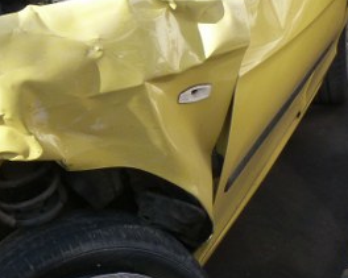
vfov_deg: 20.6
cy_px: 87
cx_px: -87
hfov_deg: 23.2
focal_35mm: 74
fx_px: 762
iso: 125
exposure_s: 1/125
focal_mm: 4.5
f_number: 4
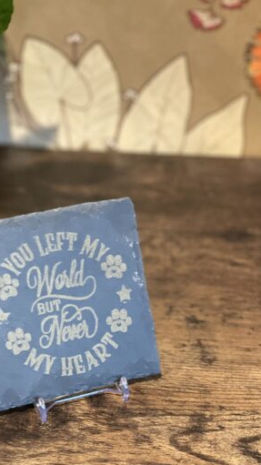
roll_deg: +0.9
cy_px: 274
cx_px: 64
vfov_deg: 28.5
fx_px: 912
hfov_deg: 16.2
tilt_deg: -36.9
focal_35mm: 74
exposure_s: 1/33
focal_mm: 6
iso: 400
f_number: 2
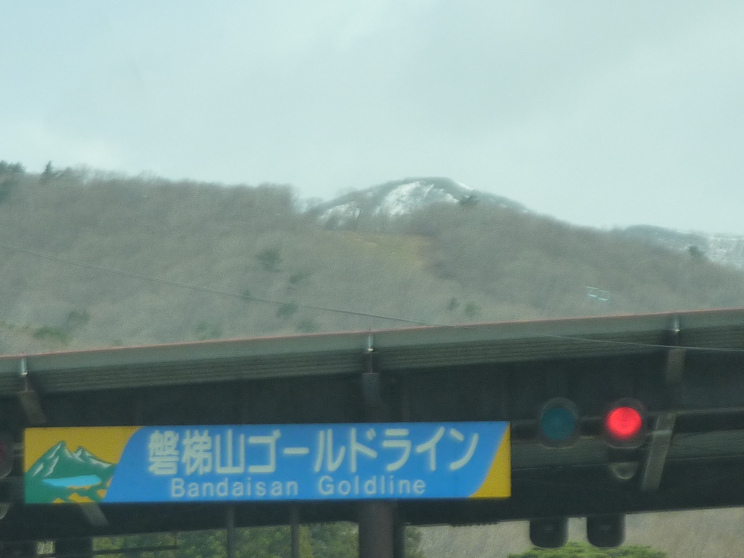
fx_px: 4837
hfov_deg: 8.8
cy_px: 330
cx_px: 320
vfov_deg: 6.6
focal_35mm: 225
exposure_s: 1/400
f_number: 4.3
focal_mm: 17
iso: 125
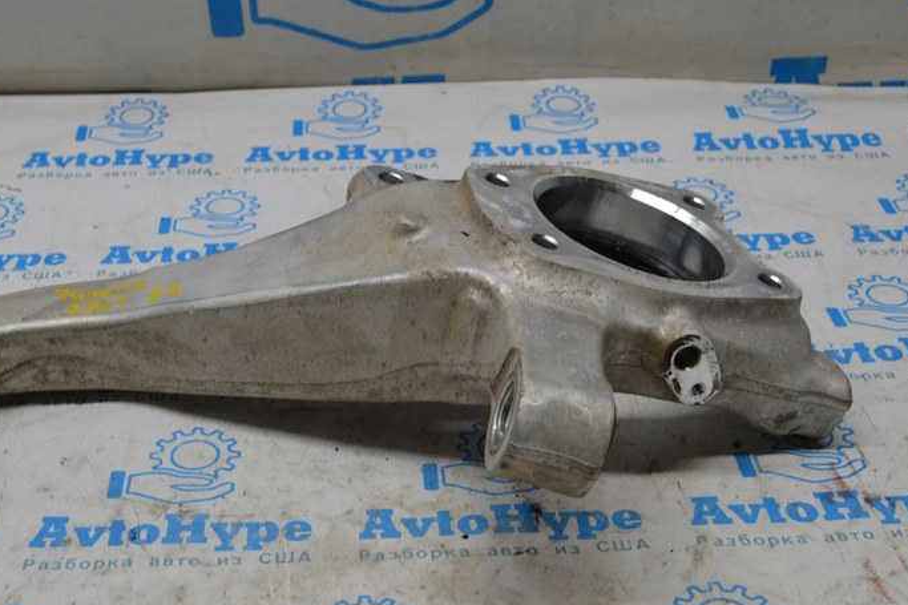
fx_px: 1362
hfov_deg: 36.7
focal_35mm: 54
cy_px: 346
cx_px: 343
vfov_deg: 25.0
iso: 400
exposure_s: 1/125
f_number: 5.6
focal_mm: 24
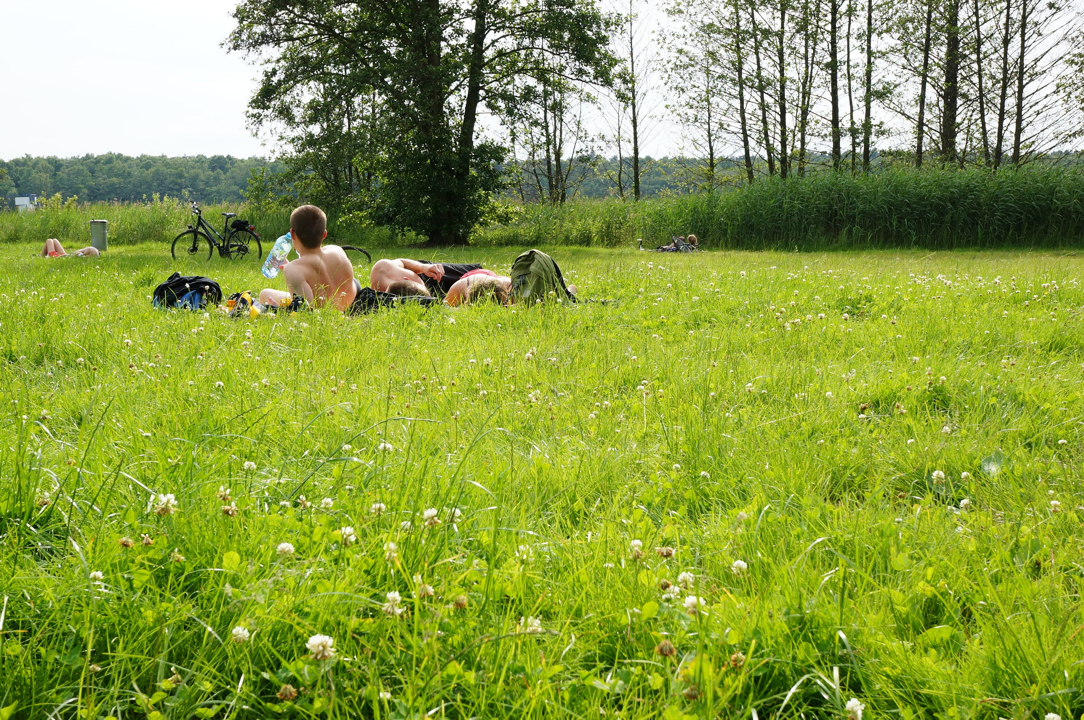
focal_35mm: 45
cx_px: 542
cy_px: 360
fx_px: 1354
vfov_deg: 29.8
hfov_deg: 43.6
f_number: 18
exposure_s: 1/250
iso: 400
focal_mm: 30
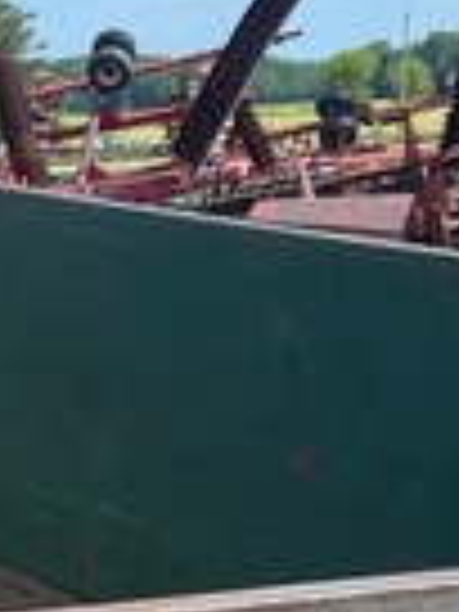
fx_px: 2705
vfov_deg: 11.7
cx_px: -189
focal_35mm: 153
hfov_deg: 9.5
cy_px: 1184
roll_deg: +2.9
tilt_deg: -22.2
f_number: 1.8
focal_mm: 4.25
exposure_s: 1/1565
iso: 32
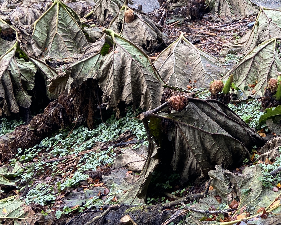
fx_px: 474
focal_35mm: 57
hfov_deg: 30.9
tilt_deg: -16.6
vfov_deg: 25.9
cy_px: 29
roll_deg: -2.5
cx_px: 273
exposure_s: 1/122
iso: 64
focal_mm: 4.25
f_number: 1.8
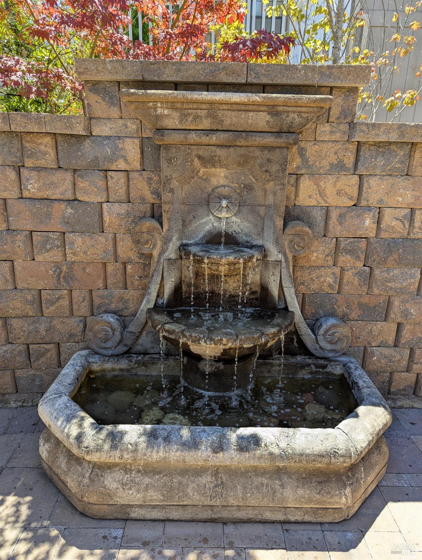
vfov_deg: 71.5
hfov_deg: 56.9
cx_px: 211
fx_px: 389
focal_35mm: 24
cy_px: 280
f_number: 1.85
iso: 25
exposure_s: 1/308
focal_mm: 6.81
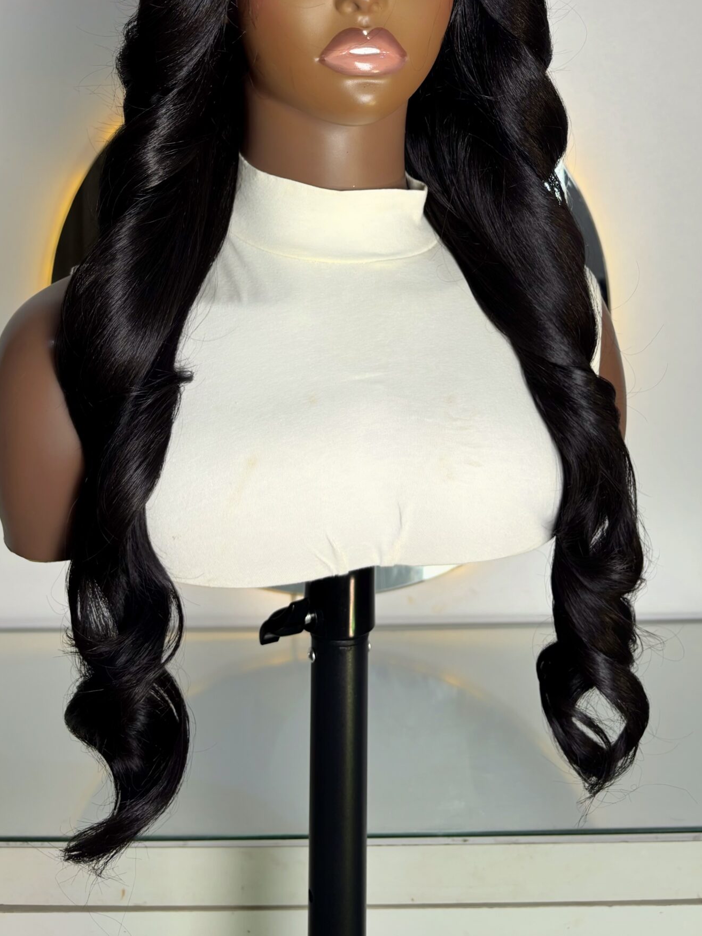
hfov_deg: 37.7
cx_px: 341
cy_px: 263
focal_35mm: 38
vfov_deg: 47.6
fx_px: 1028
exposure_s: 1/100
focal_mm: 5.96
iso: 50
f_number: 1.6
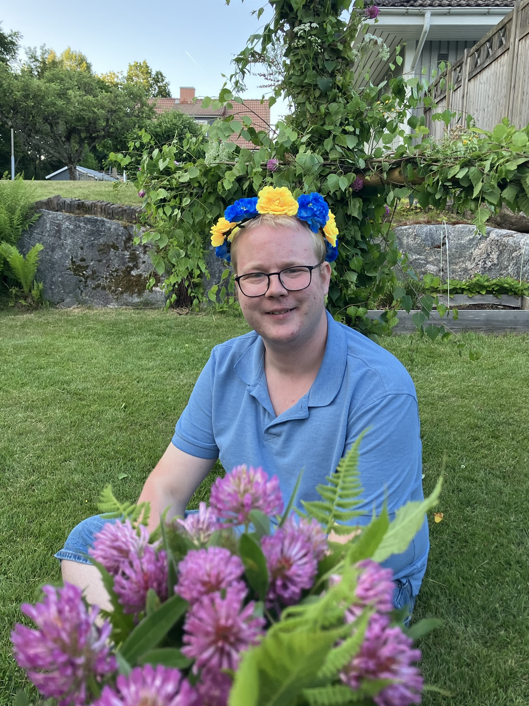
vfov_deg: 59.9
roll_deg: -2.3
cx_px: 262
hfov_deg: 46.8
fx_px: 611
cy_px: 337
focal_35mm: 30
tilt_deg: -8.0
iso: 40
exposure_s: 1/131
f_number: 1.8
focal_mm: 3.99
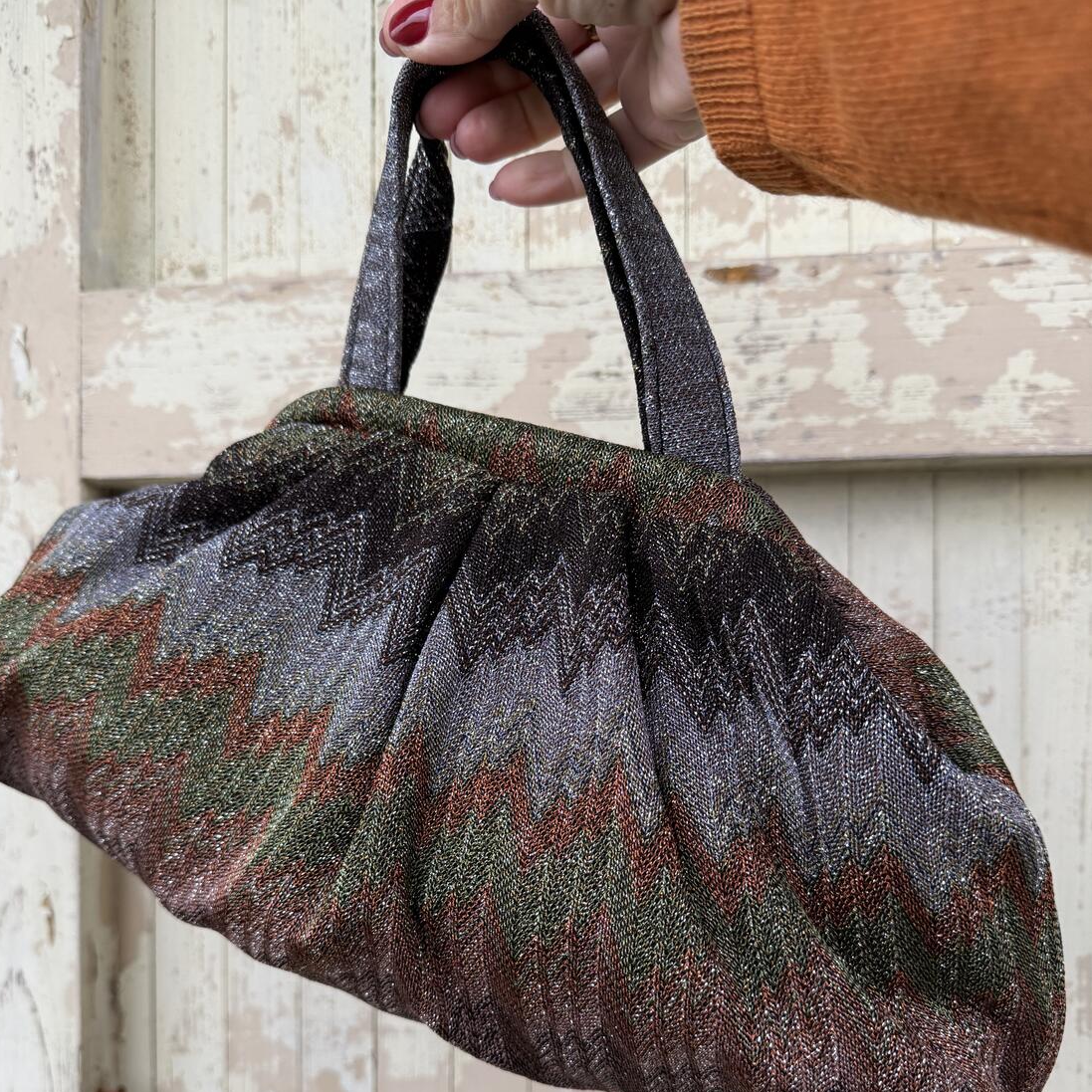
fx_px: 1035
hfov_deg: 55.6
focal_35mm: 29
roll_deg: +1.3
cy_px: 666
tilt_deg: -7.7
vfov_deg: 55.1
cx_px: 534
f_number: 1.78
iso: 100
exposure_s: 1/121
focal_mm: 6.76
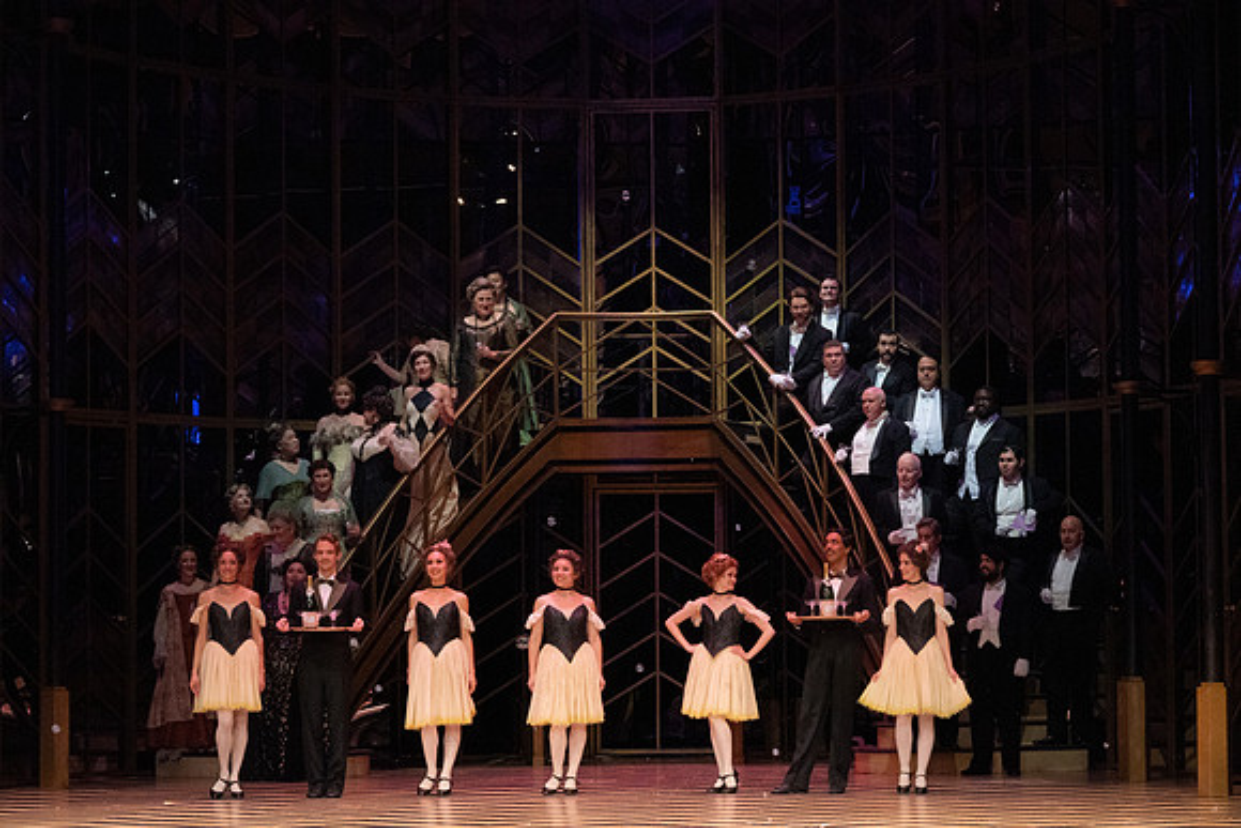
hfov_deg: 18.9
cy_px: 414
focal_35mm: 108
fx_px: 3724
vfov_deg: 12.7
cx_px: 620
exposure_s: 1/400
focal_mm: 108
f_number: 14
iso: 12800
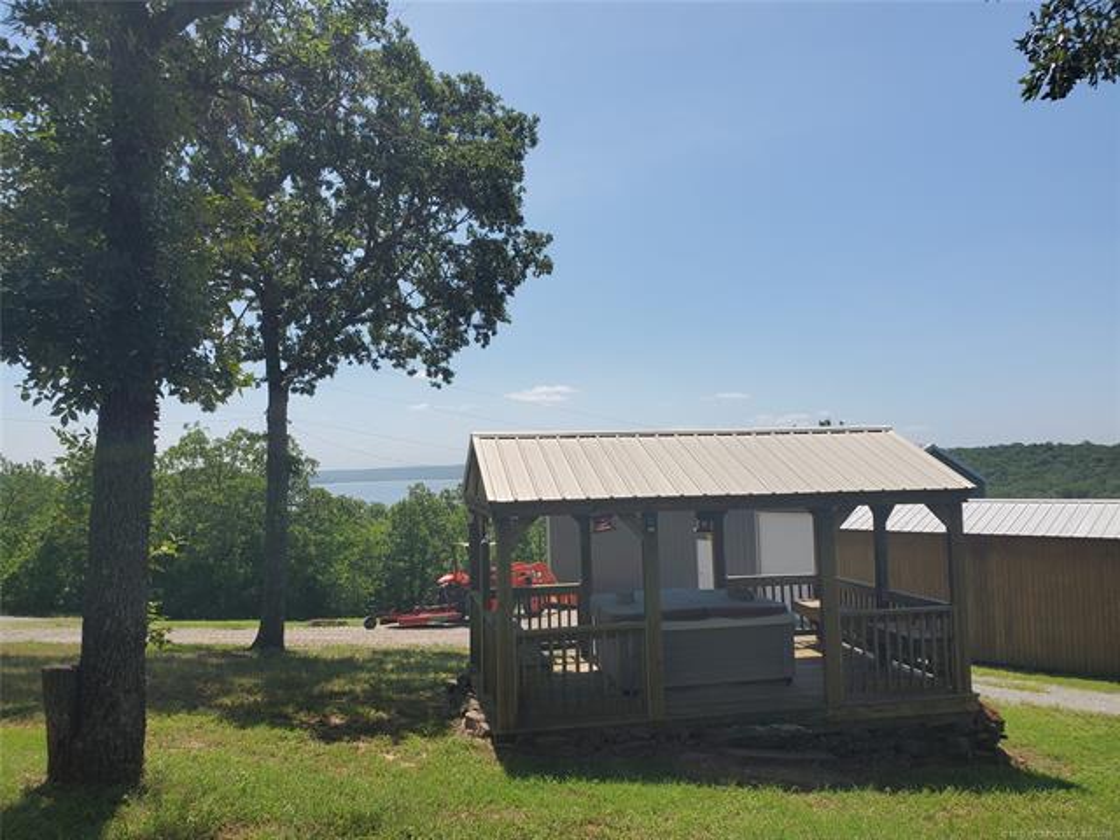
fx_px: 841
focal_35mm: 26
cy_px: 420
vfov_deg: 53.1
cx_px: 560
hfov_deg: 67.3
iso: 50
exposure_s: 1/2252
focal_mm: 4.3
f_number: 2.4
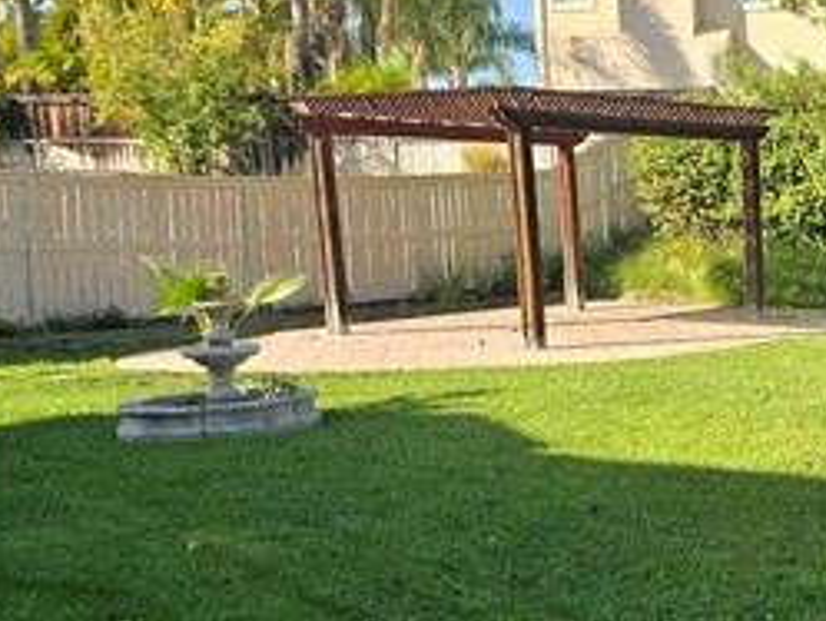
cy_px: 385
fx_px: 1409
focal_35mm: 59
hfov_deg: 28.0
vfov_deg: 24.8
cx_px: 1022
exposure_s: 1/405
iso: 12
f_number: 1.7
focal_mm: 6.3
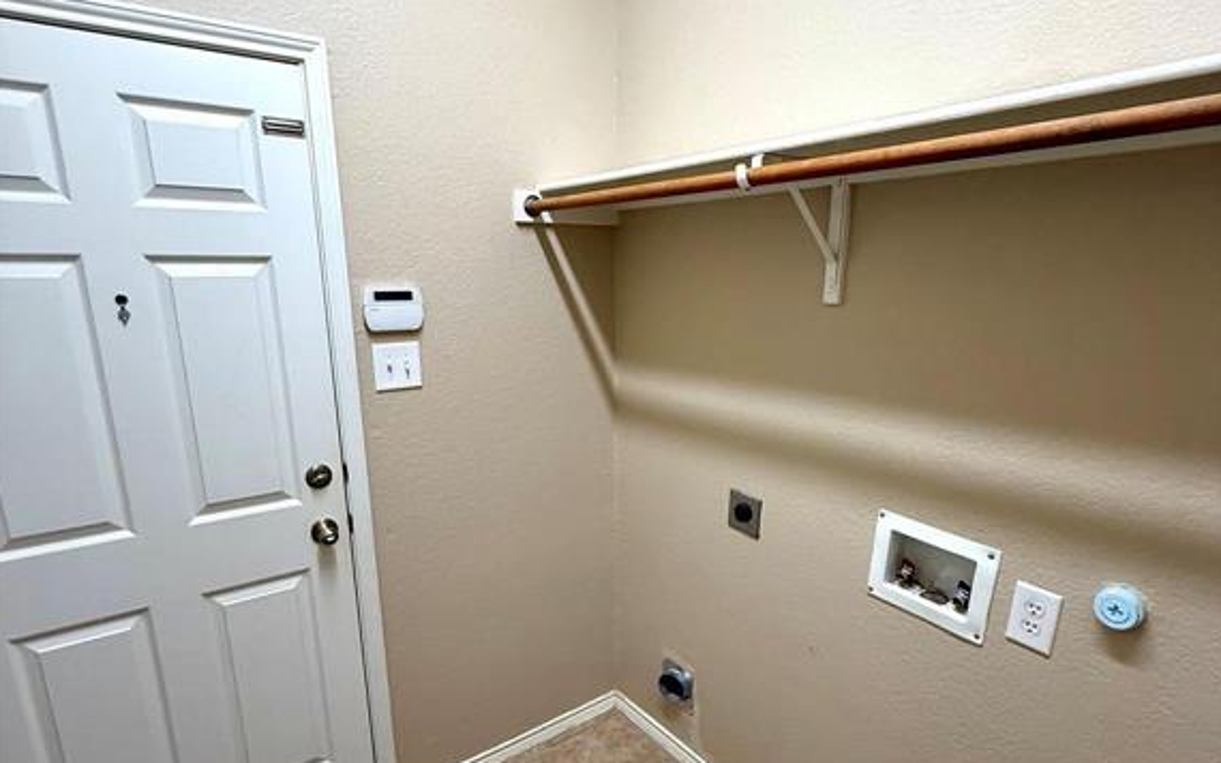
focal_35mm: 20
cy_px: 442
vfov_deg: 59.3
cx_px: 610
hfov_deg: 85.1
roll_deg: -0.8
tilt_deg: -14.4
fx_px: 665
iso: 250
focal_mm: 2.22
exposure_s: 1/120
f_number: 2.2
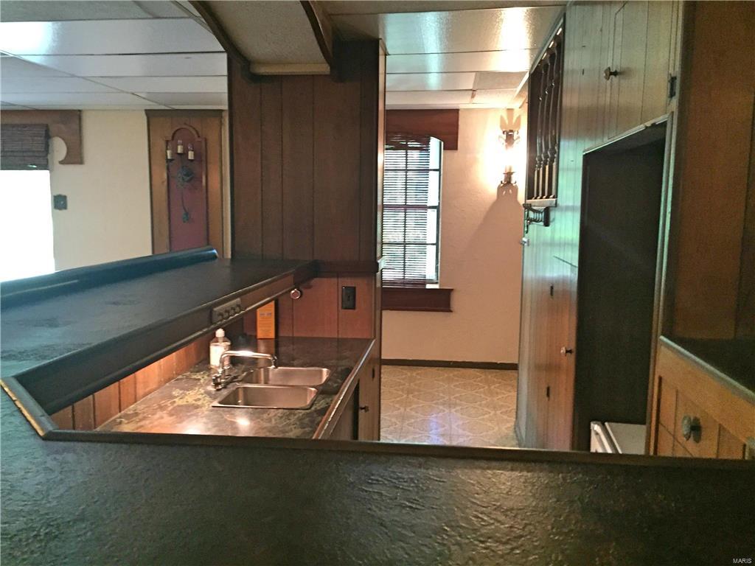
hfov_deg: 61.7
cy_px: 283
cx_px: 378
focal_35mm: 29
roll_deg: -0.8
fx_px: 633
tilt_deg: -6.0
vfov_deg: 48.2
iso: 250
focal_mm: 4.15
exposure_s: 1/24
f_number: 2.2
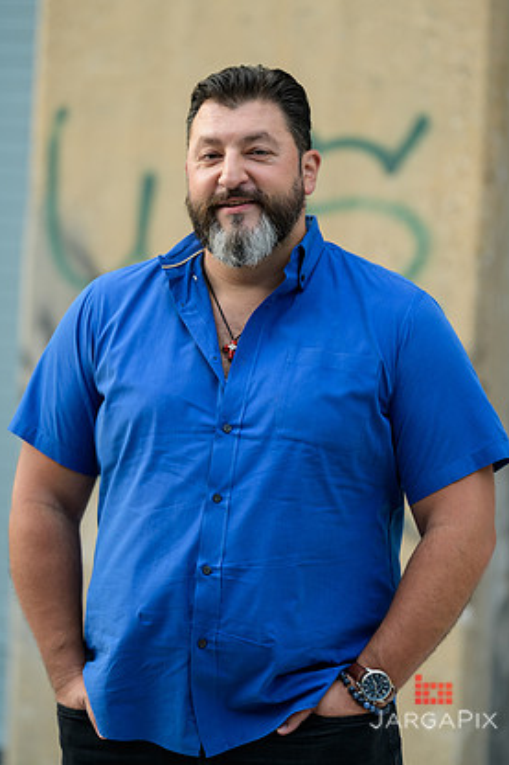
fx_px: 3099
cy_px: 355
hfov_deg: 9.4
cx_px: 268
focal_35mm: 146
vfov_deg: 14.1
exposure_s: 1/250
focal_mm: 135
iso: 200
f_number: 2
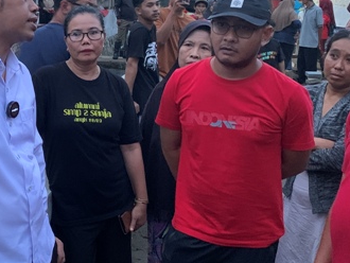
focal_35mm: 63
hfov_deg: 29.6
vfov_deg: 23.3
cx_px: 47
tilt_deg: -7.9
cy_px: 98
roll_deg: -0.5
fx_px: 637
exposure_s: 1/25
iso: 640
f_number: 1.8
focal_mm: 4.25
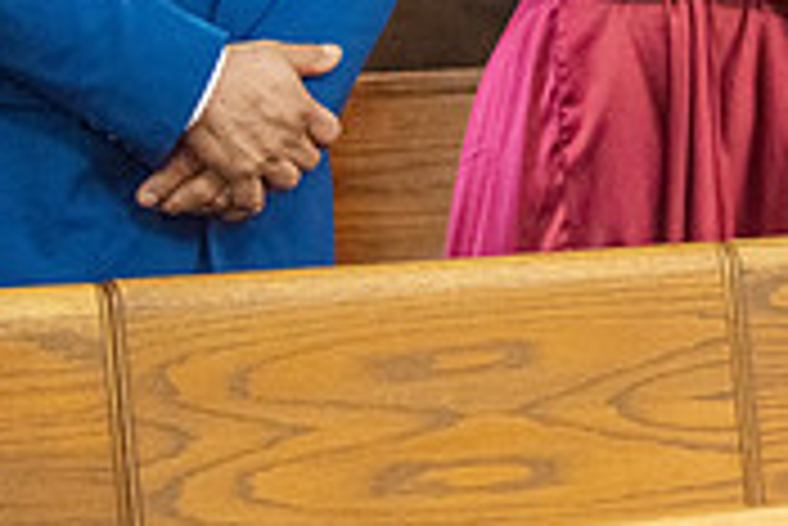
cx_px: 1027
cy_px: -241
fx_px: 5082
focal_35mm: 232
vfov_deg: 5.9
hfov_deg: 8.7
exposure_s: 1/160
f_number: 2.8
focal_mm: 70
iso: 2000
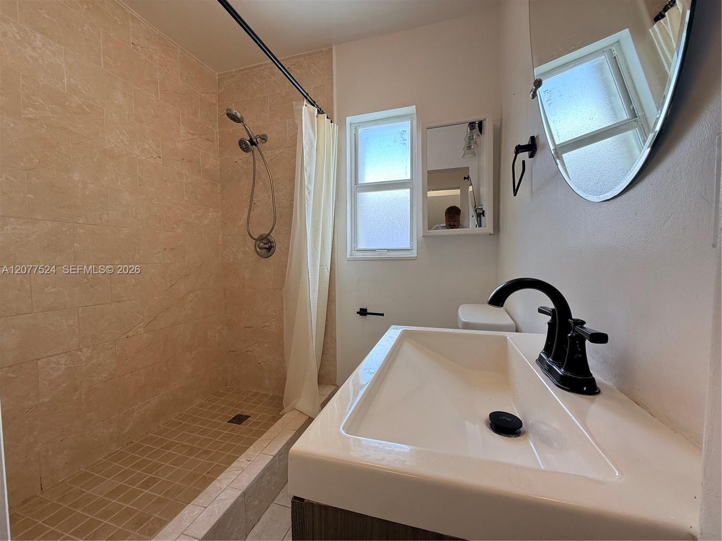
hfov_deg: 102.1
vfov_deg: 85.7
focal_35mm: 14
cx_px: 361
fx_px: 292
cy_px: 270
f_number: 2.2
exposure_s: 1/187
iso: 64
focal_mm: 2.22
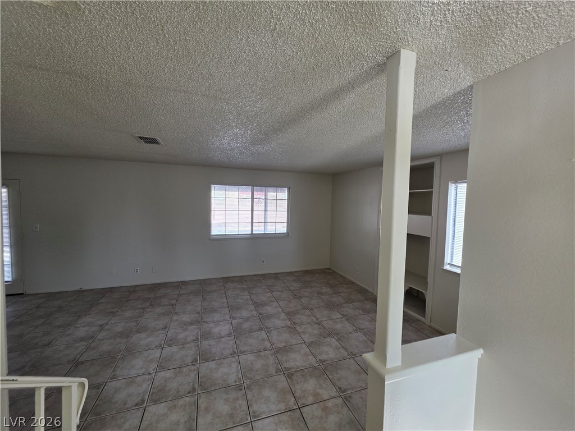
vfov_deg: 89.9
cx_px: 288
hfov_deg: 106.2
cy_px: 216
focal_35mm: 13
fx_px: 216
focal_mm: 2.2
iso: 64
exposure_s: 1/120
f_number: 1.9
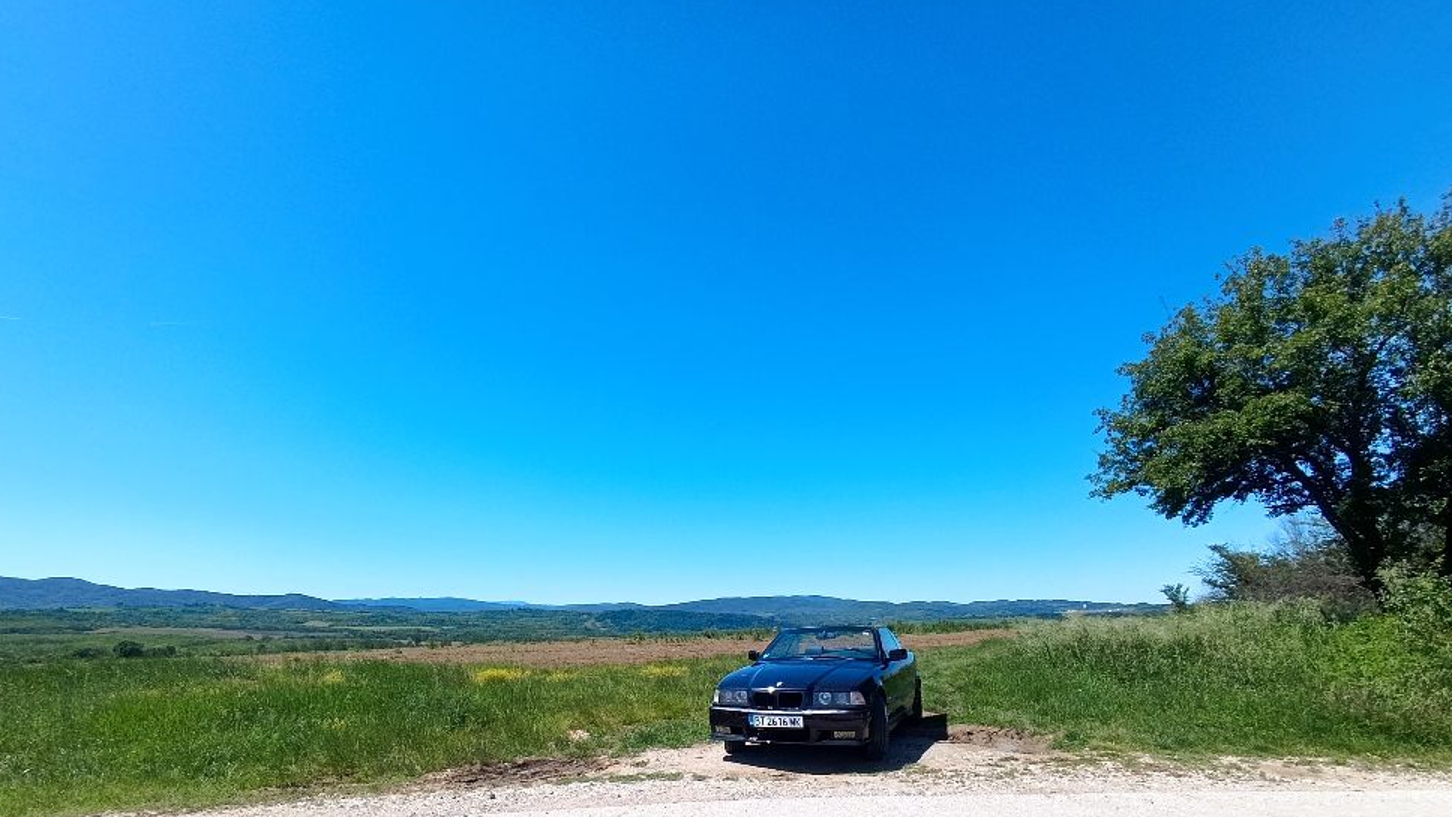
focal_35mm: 18
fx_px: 693
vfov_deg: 59.6
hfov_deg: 92.6
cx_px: 711
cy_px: 549
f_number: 2.2
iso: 50
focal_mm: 1.65
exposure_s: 1/929
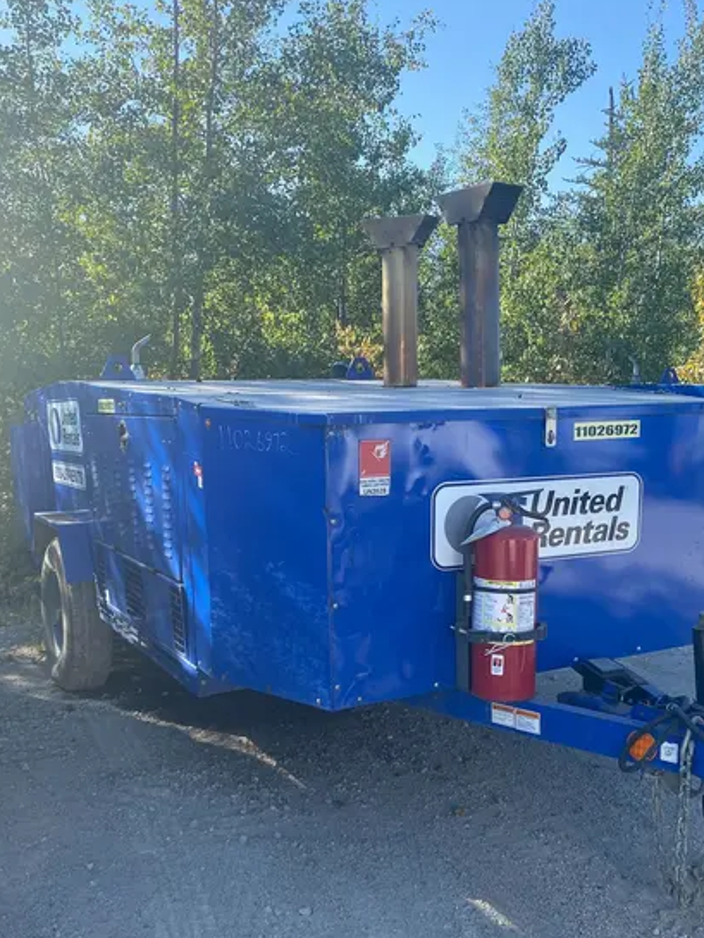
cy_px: 593
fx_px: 949
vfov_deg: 52.0
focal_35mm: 35
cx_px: 346
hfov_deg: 40.7
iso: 32
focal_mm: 4.25
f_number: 1.8
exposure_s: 1/816
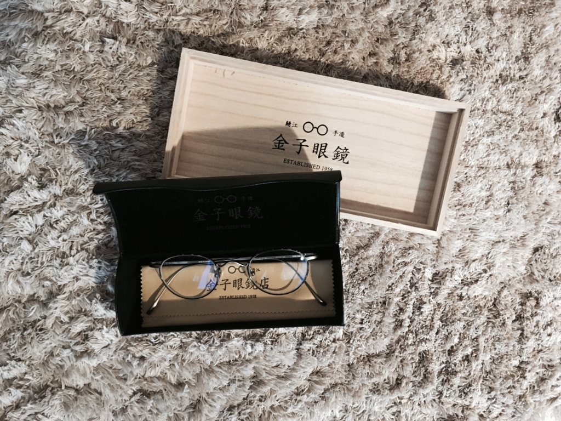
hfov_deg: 61.7
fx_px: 470
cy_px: 210
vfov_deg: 48.2
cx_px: 280
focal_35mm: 29
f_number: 2.2
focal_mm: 4.15
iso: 200
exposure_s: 1/15
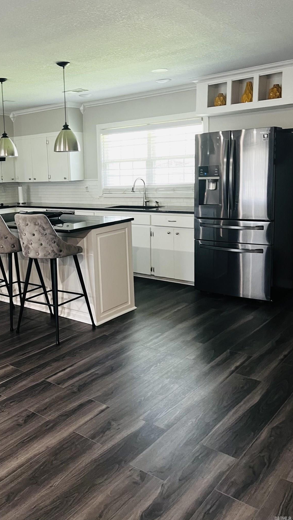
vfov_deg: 60.8
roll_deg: -0.3
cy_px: 228
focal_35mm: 32
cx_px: 79
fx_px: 442
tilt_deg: -7.2
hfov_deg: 36.0
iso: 250
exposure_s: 1/60
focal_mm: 5.7
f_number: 1.5
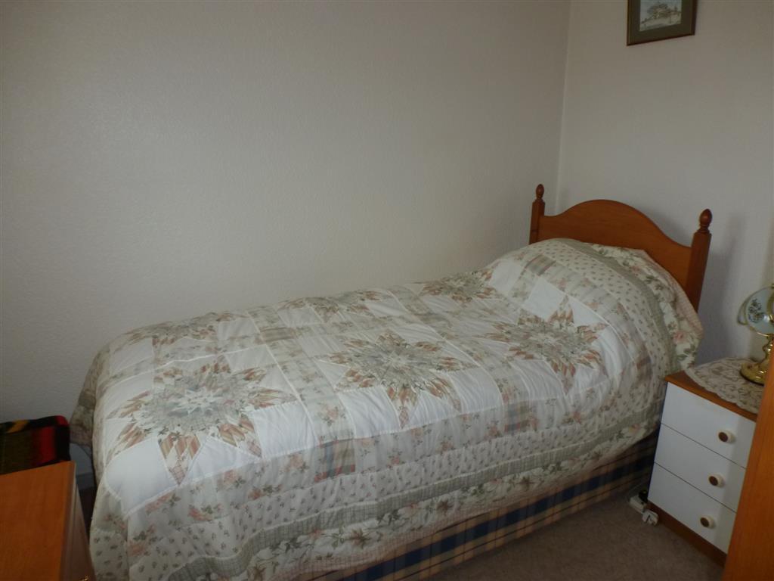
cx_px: 387
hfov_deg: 71.6
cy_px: 290
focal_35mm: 24
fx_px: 537
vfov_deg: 56.8
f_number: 3.3
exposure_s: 1/60
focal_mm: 4.3
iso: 200
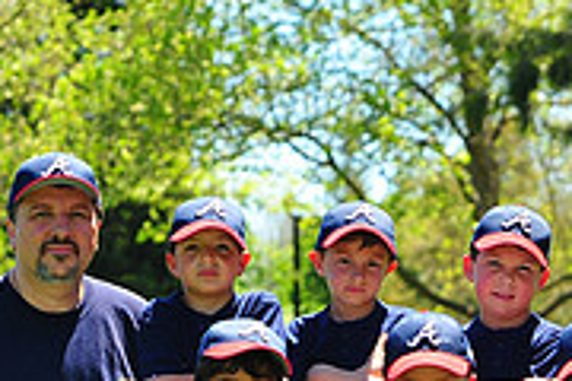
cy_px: 476
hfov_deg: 6.9
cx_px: 588
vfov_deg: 4.6
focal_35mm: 297
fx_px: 4719
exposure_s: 1/400
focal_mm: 92
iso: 200
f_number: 5
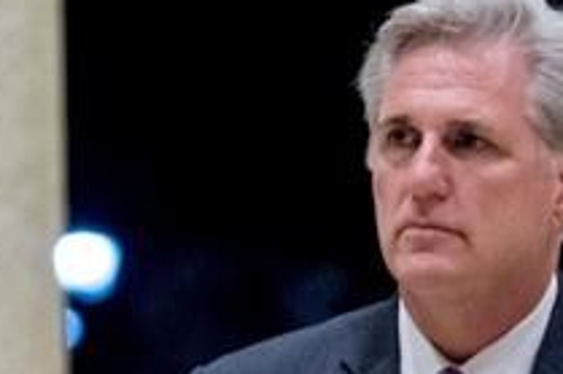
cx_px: 641
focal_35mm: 589
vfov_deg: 2.3
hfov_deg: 3.5
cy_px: 378
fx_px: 9204
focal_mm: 189
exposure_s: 1/200
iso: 12800
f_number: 5.6
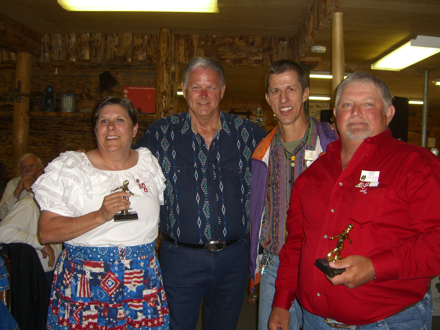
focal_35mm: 38
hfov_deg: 49.0
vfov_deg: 37.7
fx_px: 483
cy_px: 165
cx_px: 220
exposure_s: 1/60
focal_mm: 7.9
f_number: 2.8
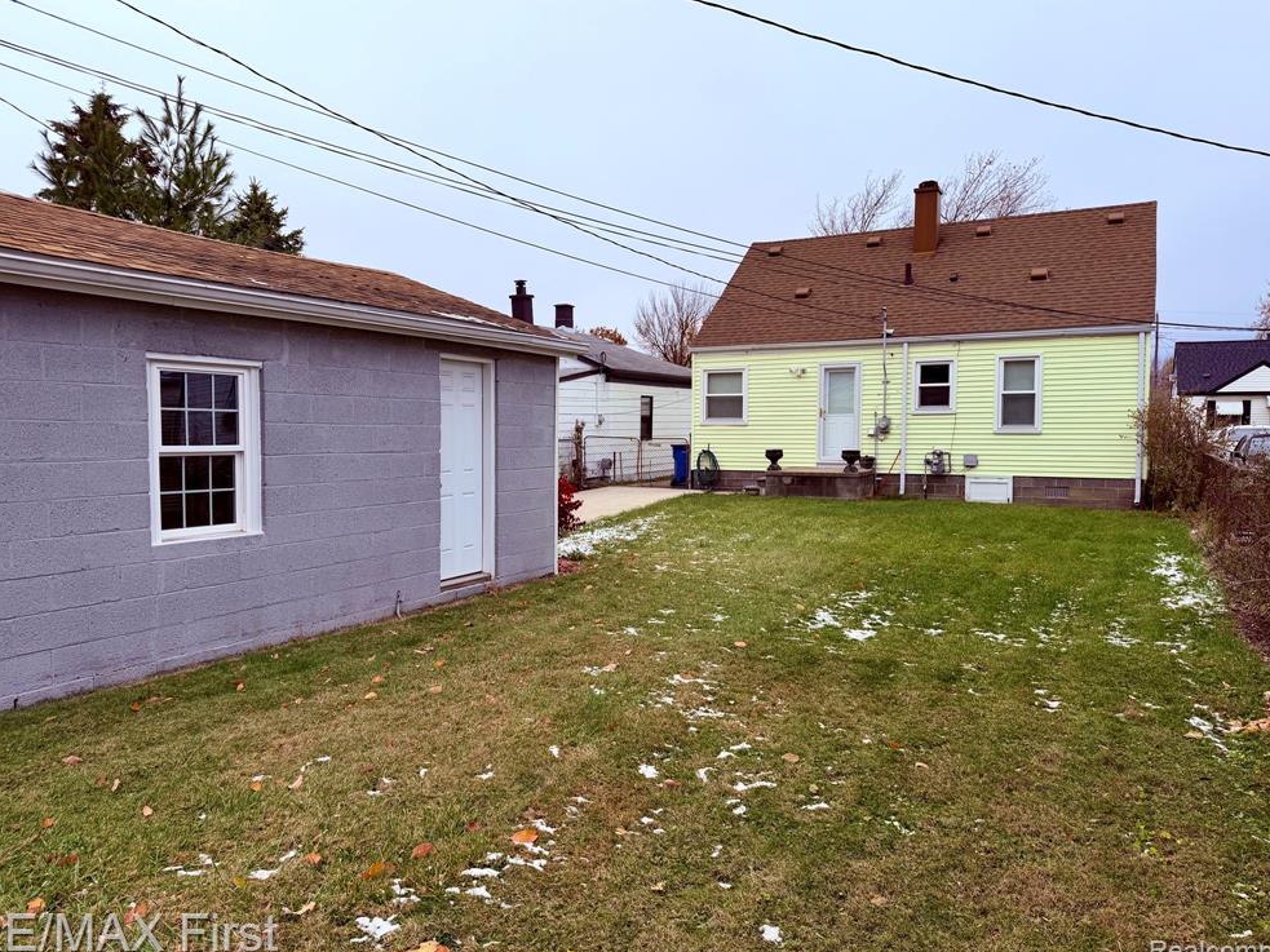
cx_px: 619
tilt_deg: -2.9
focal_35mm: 25
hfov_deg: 69.4
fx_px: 917
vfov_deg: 54.9
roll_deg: +0.6
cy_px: 475
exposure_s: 1/163
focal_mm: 6.76
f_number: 1.78
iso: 64
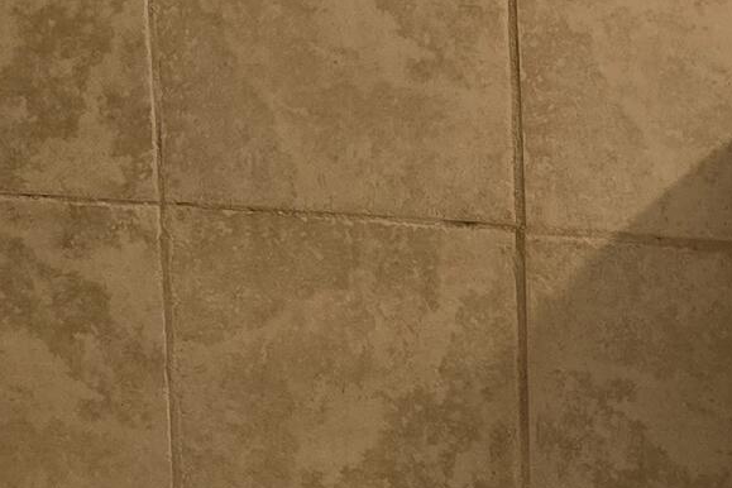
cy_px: -260
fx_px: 2521
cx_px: 652
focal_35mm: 124
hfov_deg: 16.3
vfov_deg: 10.6
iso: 320
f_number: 1.7
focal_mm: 6.3
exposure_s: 1/120
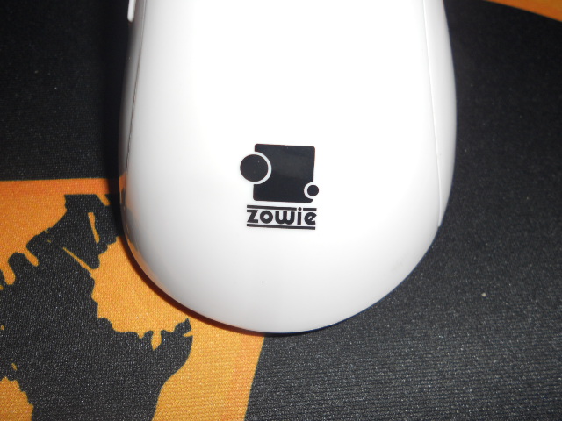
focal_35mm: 32
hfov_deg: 56.8
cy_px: 210
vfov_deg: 44.2
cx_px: 281
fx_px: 520
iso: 80
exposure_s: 1/25
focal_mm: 5.8
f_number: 8.8
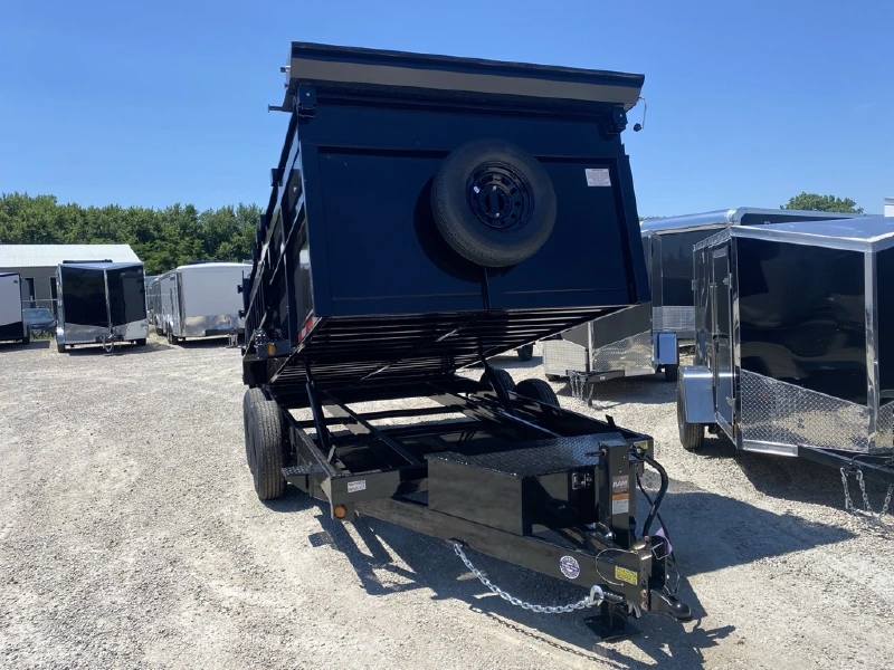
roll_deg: +2.0
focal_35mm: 26
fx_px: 671
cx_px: 447
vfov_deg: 53.1
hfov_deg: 67.3
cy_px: 335
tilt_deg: -3.3
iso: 32
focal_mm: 4.25
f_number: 1.8
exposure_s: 1/2513
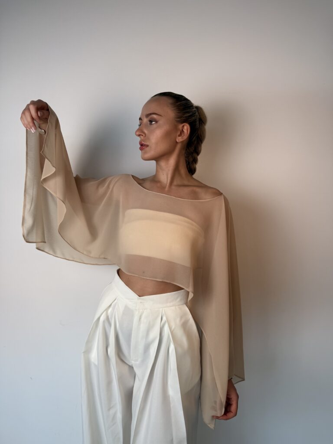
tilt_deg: -2.6
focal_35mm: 24
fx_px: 308
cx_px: 166
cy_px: 222
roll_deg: -1.3
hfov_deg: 56.8
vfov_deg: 71.6
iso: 80
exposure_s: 1/868
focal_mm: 6.76
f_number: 1.78
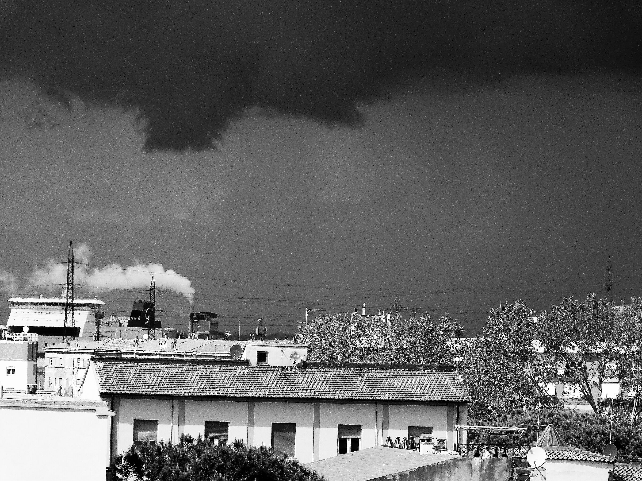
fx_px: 6287
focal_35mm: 339
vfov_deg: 4.4
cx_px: 321
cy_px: 240
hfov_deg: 5.8
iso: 80
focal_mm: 61
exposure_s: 1/125
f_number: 5.6
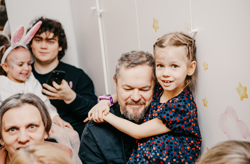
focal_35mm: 77
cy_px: 76
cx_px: 132
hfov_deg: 26.6
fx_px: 529
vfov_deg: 17.6
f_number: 4
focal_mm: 70
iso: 250
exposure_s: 1/160
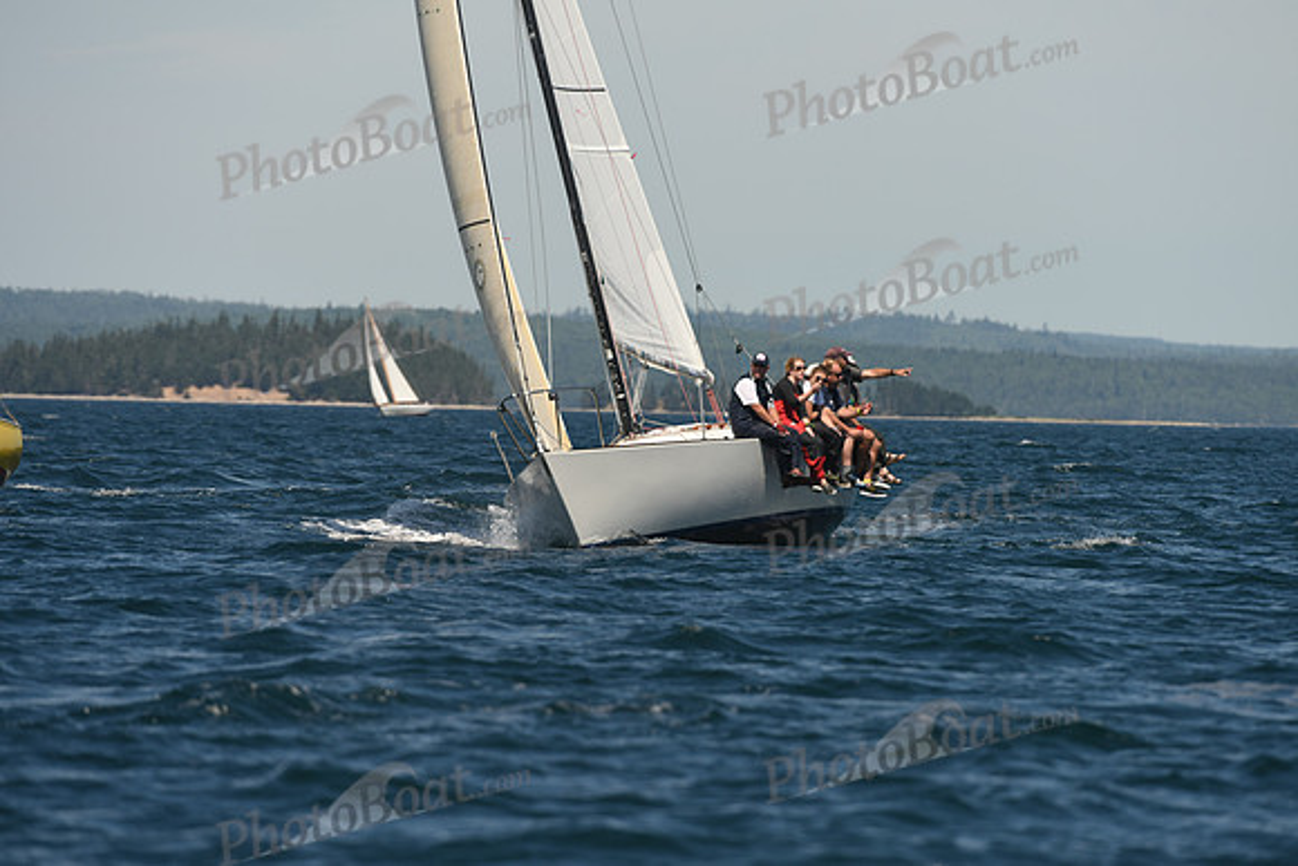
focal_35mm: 400
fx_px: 14425
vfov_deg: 3.4
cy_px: 433
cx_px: 649
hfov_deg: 5.2
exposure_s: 1/1000
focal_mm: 400
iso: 250
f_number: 6.3
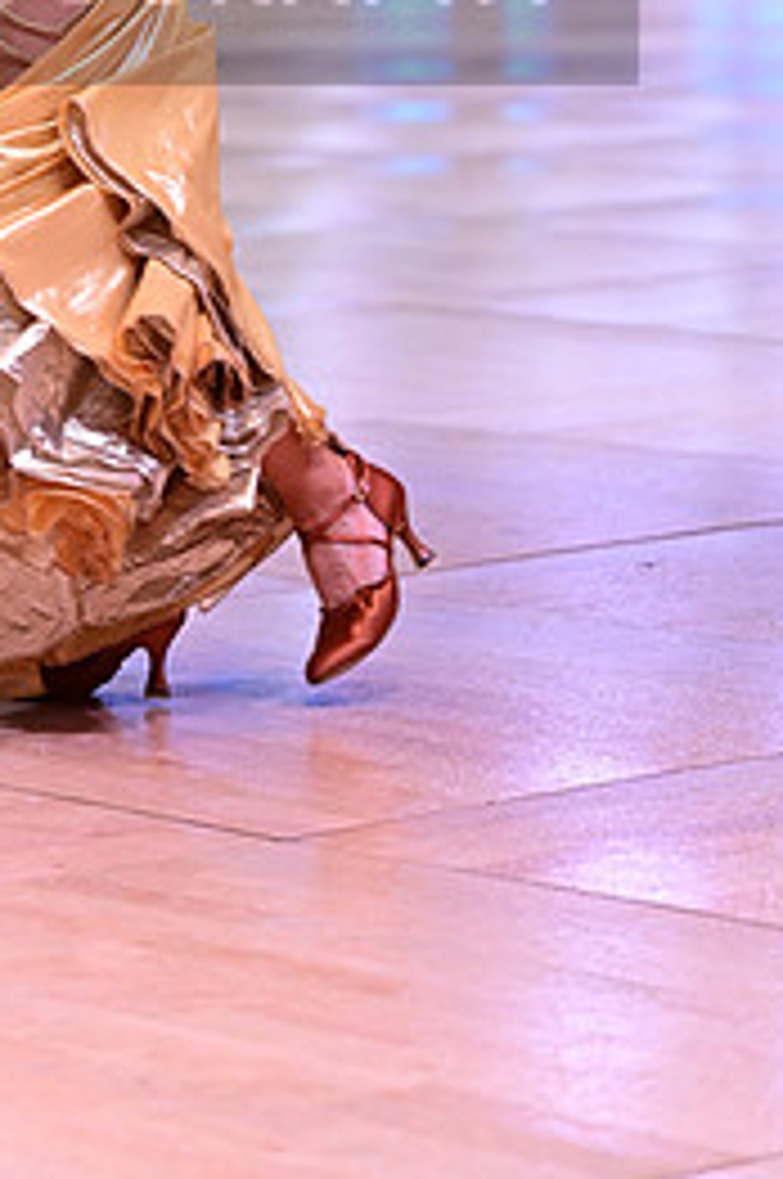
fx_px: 6738
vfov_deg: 9.9
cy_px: -63
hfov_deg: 6.6
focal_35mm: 206
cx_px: 18
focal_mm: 93
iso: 2000
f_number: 2.8
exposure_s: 1/640
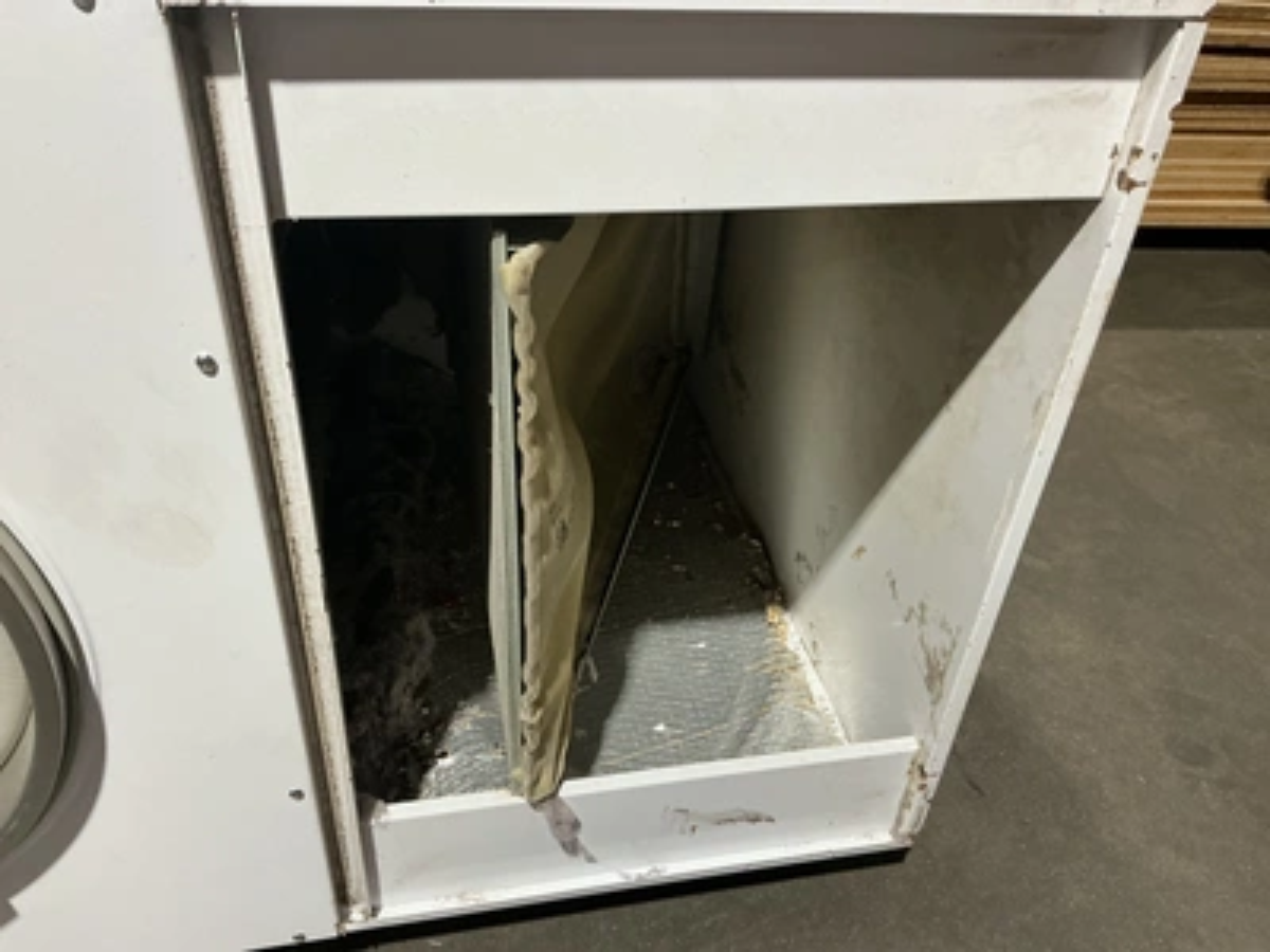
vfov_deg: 49.7
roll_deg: -4.5
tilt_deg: -36.3
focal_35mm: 28
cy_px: 476
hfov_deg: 63.4
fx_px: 1027
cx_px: 635
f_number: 1.8
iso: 160
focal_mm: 3
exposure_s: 1/60
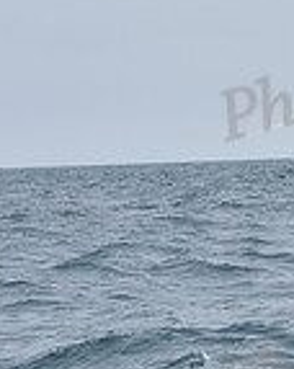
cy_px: 172
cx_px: 720
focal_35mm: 267
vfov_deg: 7.3
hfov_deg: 5.6
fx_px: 2910
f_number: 10
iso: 250
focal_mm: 70
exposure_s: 1/800
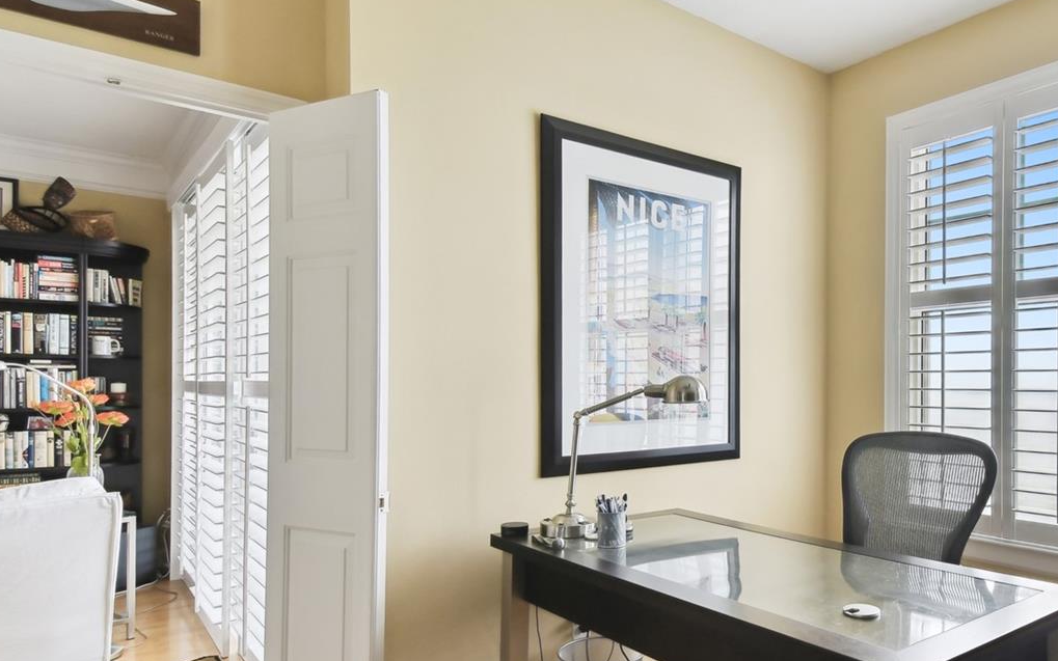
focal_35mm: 24
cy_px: 379
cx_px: 718
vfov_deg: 50.9
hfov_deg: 72.2
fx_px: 692
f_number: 7.1
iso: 100
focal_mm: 10
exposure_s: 1/60
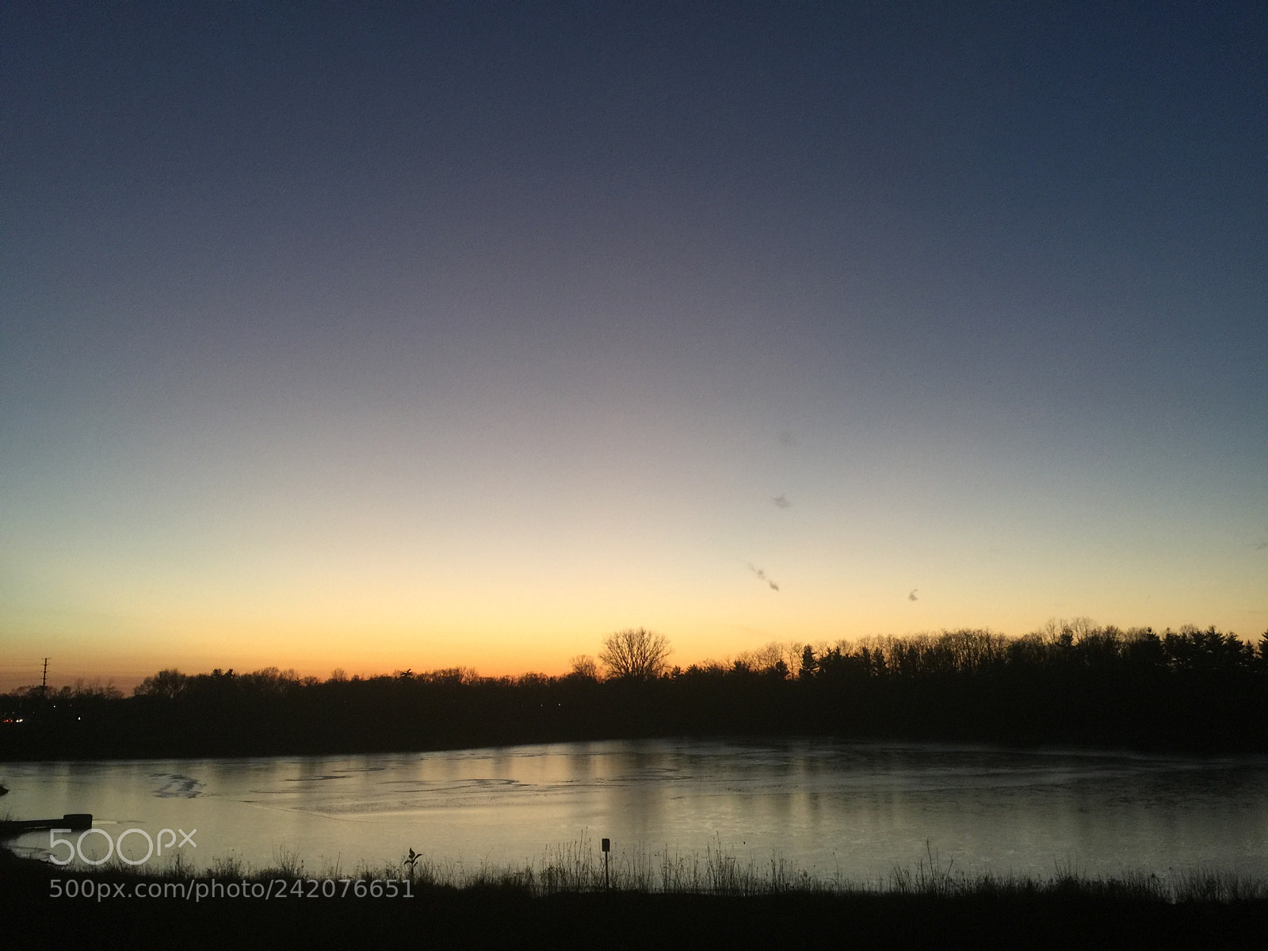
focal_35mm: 29
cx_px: 634
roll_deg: +0.0
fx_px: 1062
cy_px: 476
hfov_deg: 61.7
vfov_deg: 48.2
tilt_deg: +11.5
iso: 40
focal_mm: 4.15
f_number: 2.2
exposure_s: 1/30
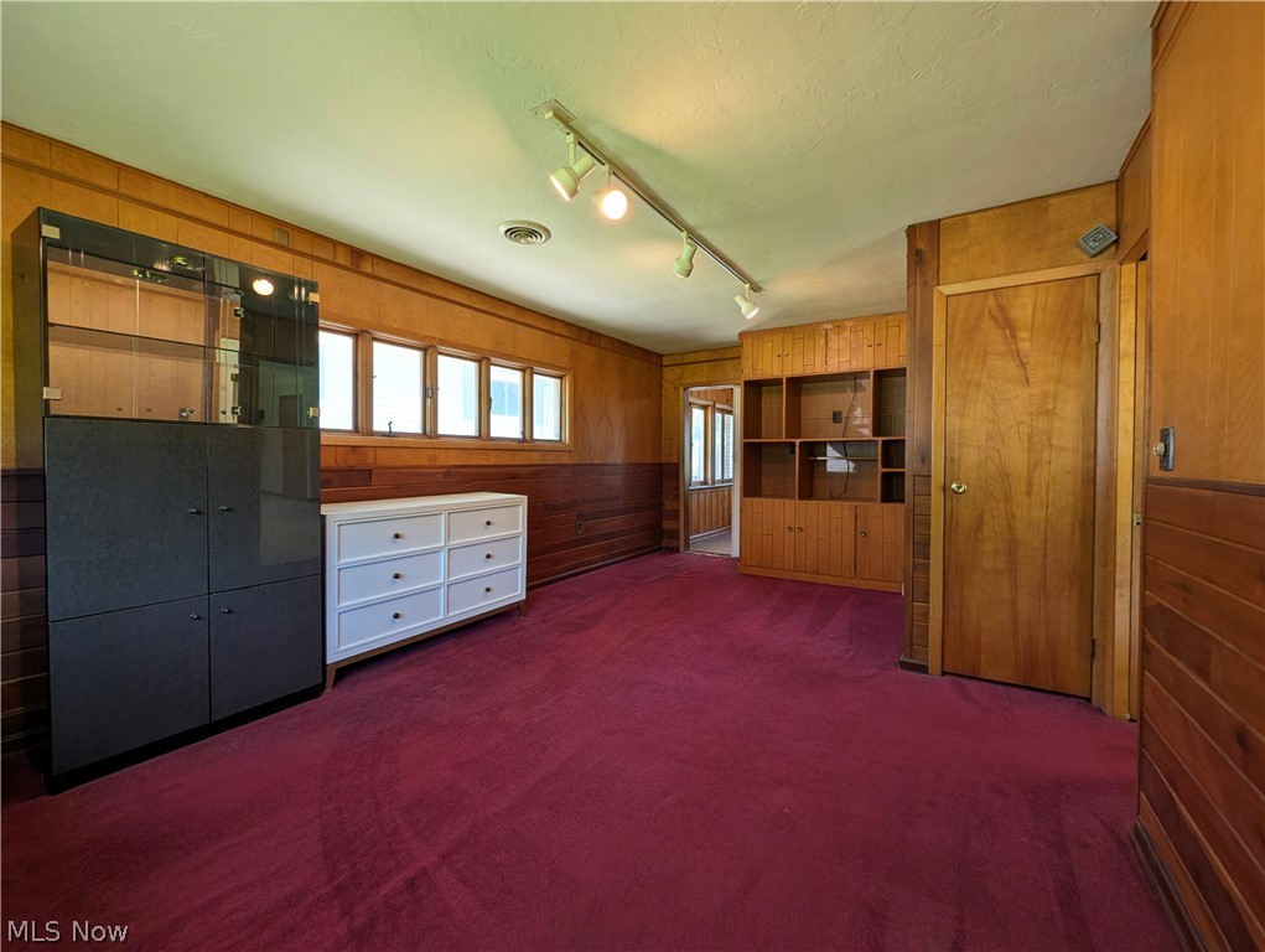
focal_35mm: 13
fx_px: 476
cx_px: 632
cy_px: 476
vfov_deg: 90.0
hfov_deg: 106.1
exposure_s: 1/60
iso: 85
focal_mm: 1.95
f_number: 2.2
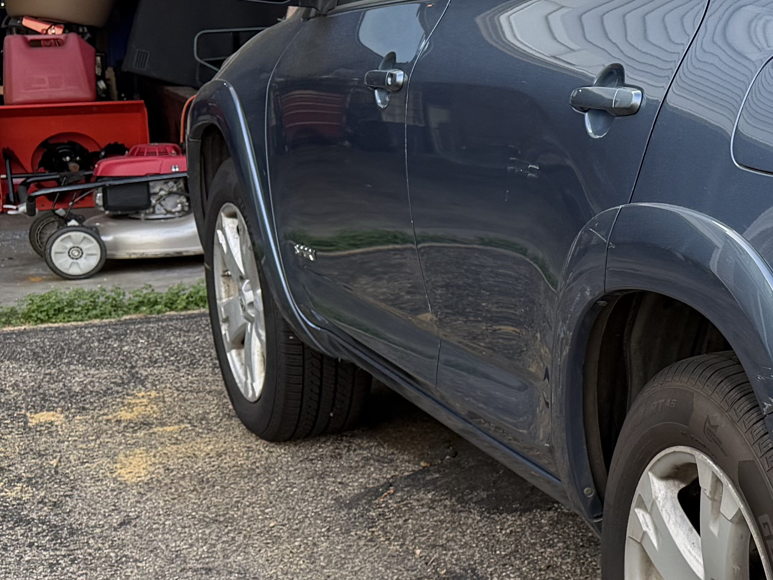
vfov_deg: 18.9
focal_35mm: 78
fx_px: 1742
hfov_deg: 21.7
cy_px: 302
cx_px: 1089
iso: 80
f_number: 1.8
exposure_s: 1/440
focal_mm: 6.8
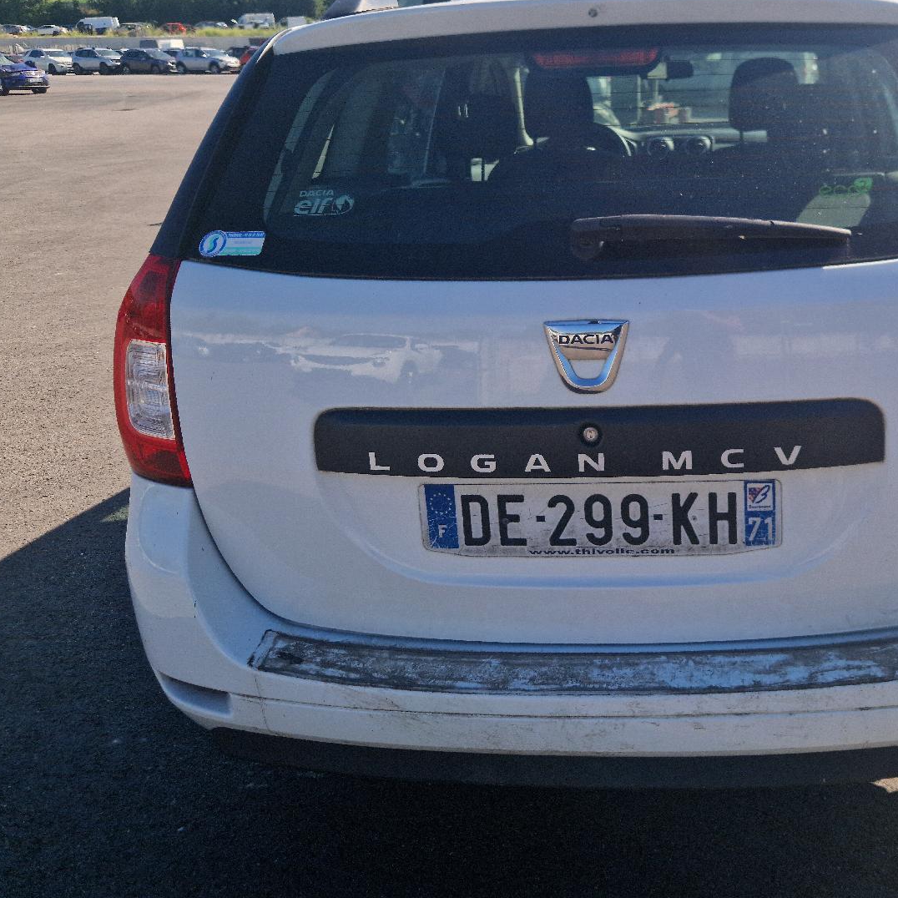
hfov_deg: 47.2
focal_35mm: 34
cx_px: 637
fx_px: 998
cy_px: 353
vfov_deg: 48.1
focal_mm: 5.4
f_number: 1.8
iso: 50
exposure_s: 1/1250
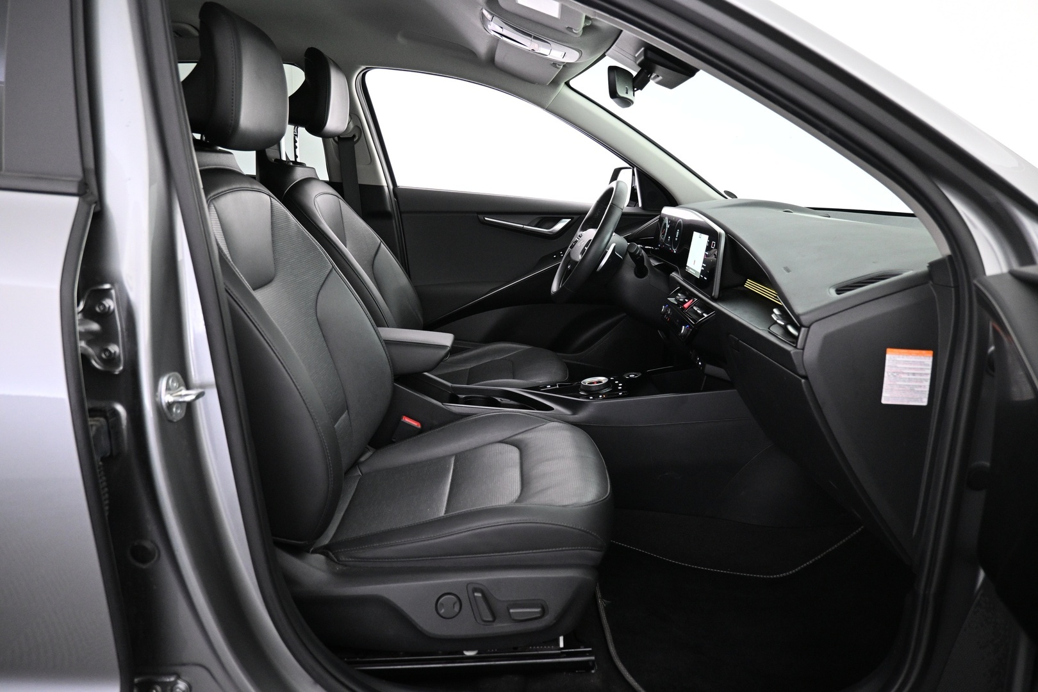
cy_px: 346
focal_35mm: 24
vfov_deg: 53.1
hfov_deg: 73.7
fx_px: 692
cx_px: 519
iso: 1600
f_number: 3.5
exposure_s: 1/25
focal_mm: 16
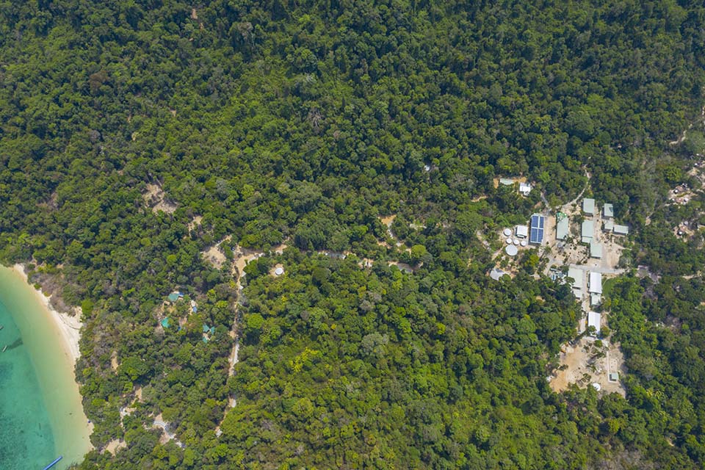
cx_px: 352
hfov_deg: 65.5
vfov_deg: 46.4
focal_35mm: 28
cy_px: 235
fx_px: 548
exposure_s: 1/800
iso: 100
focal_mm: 10.26
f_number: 5.6
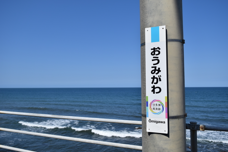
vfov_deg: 40.0
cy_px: 76
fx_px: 209
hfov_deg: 57.2
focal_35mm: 33
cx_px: 114
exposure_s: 1/1250
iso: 100
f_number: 6.3
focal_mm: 22
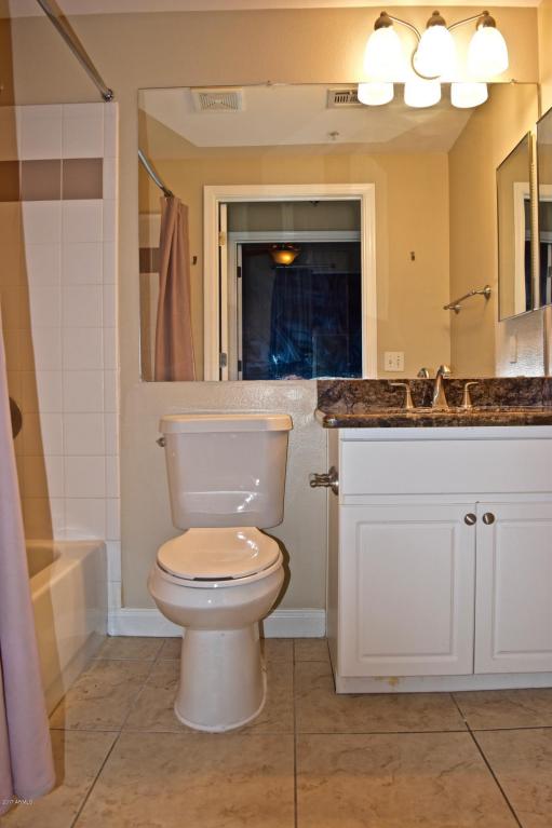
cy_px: 414
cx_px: 276
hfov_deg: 47.9
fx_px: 621
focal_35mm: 27
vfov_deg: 67.4
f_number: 3.5
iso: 400
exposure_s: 1/125
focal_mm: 18
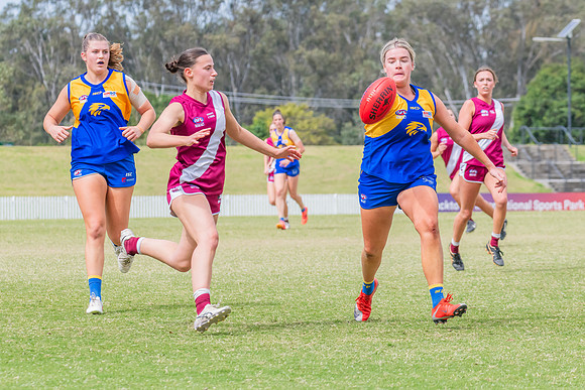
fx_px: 3350
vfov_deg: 6.7
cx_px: 349
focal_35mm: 206
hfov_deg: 10.0
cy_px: 197
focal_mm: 170
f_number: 9
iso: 800
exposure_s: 1/1250
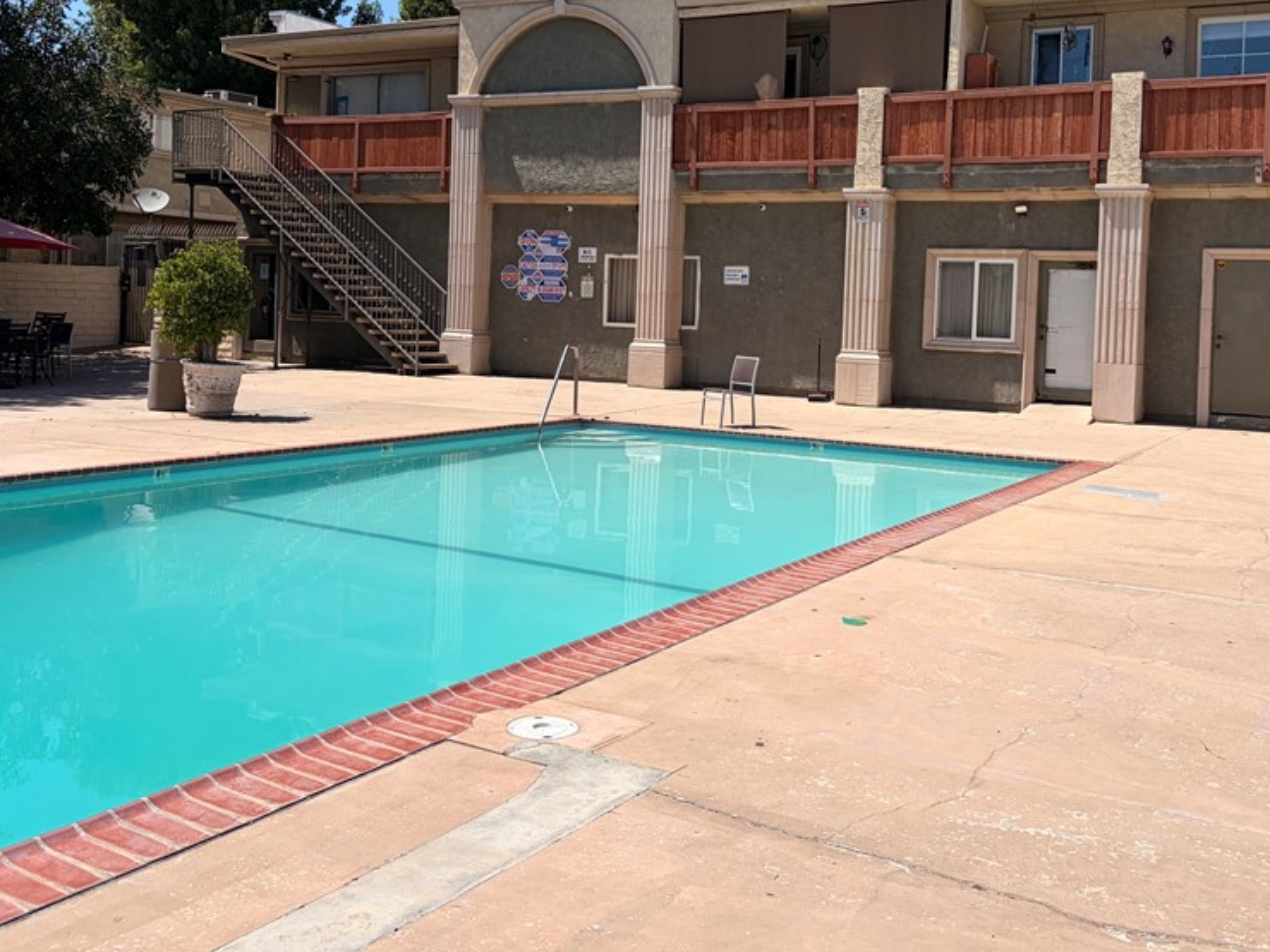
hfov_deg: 51.1
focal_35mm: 36
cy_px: 322
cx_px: 741
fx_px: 1321
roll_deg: -2.1
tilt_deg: -0.2
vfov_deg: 39.2
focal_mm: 5.96
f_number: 1.6
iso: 64
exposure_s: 1/6993
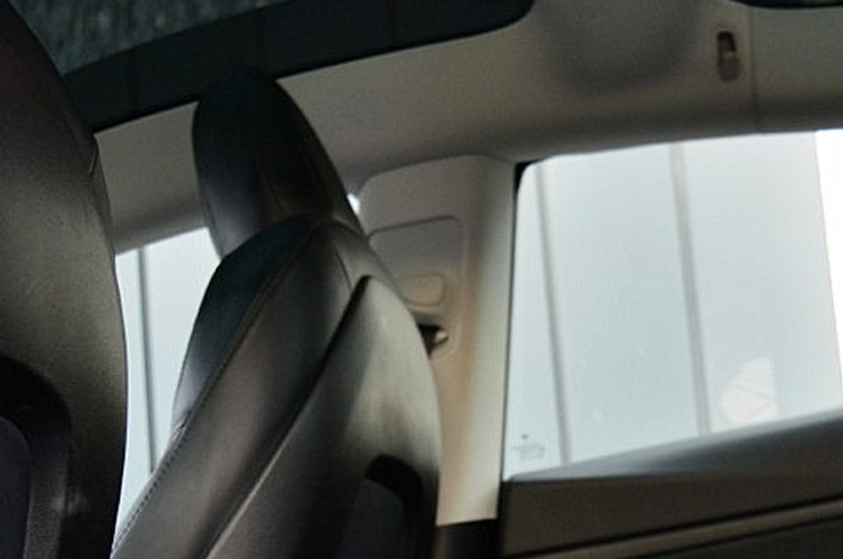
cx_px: 682
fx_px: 1613
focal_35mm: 69
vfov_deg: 18.9
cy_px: 613
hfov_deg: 28.6
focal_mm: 20
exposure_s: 1/60
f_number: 4
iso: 800
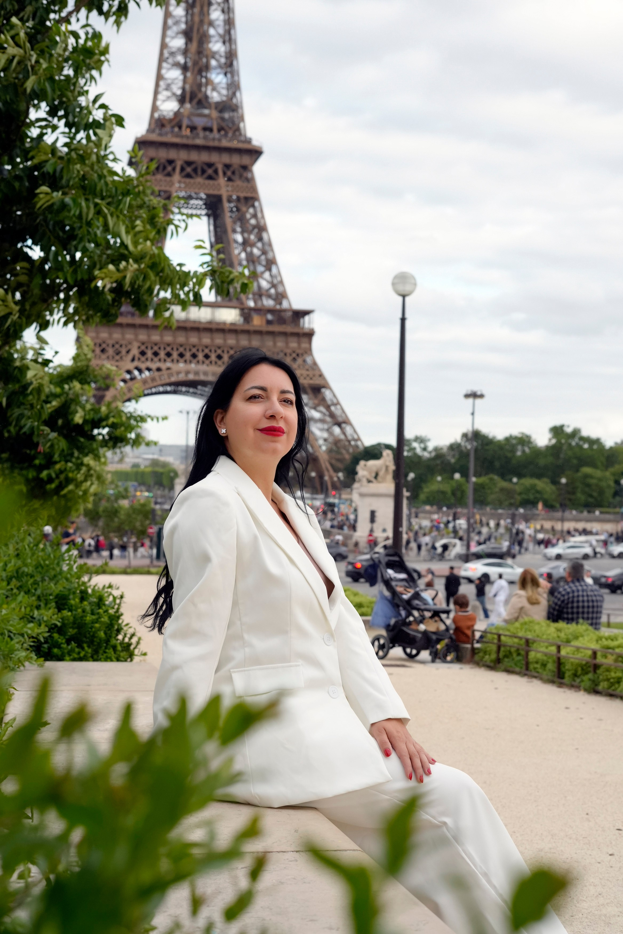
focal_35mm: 50
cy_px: 467
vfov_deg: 39.6
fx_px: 1298
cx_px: 312
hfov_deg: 27.0
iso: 1250
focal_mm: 50
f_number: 6.3
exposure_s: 1/800
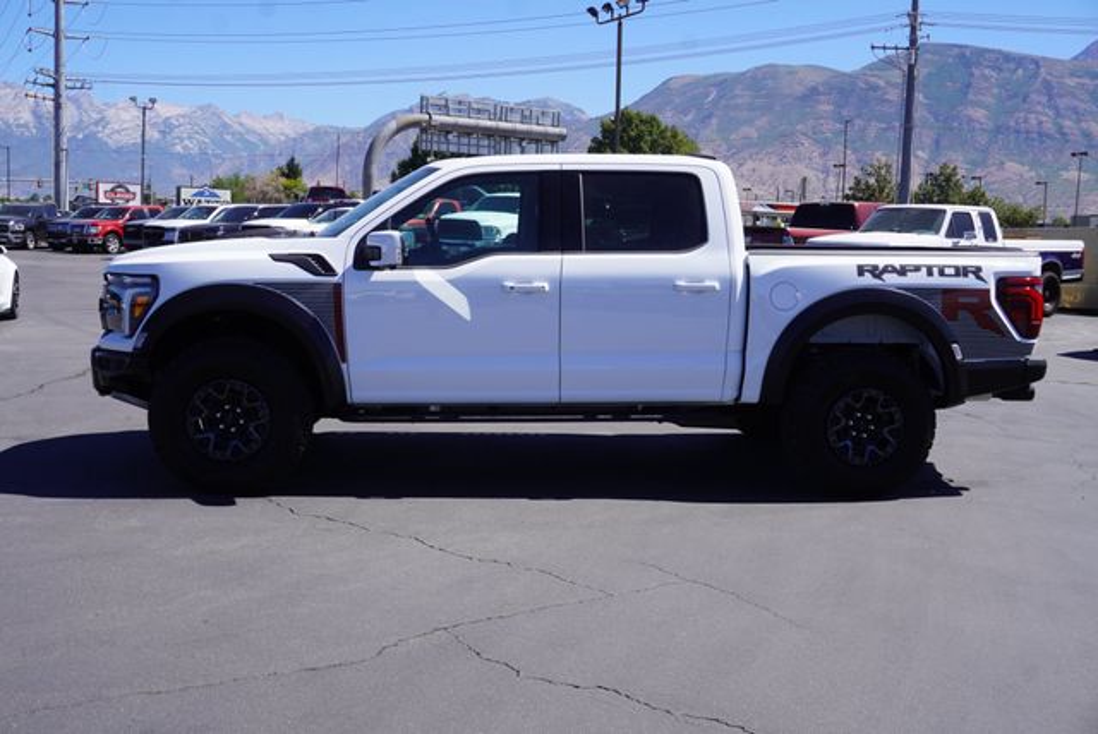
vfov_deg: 35.6
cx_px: 549
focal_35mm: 38
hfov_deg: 51.2
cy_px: 367
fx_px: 1145
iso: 100
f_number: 10
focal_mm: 25
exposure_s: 1/125
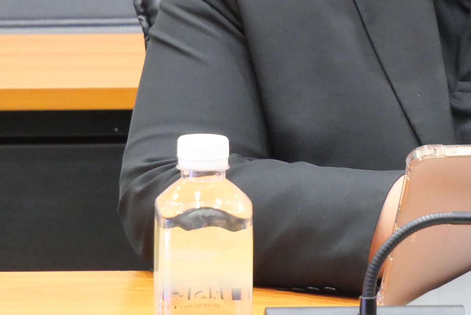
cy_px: -94
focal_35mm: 288
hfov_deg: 7.1
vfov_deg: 4.8
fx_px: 3771
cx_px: 411
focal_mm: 44
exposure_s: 1/15
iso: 2000
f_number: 5.6
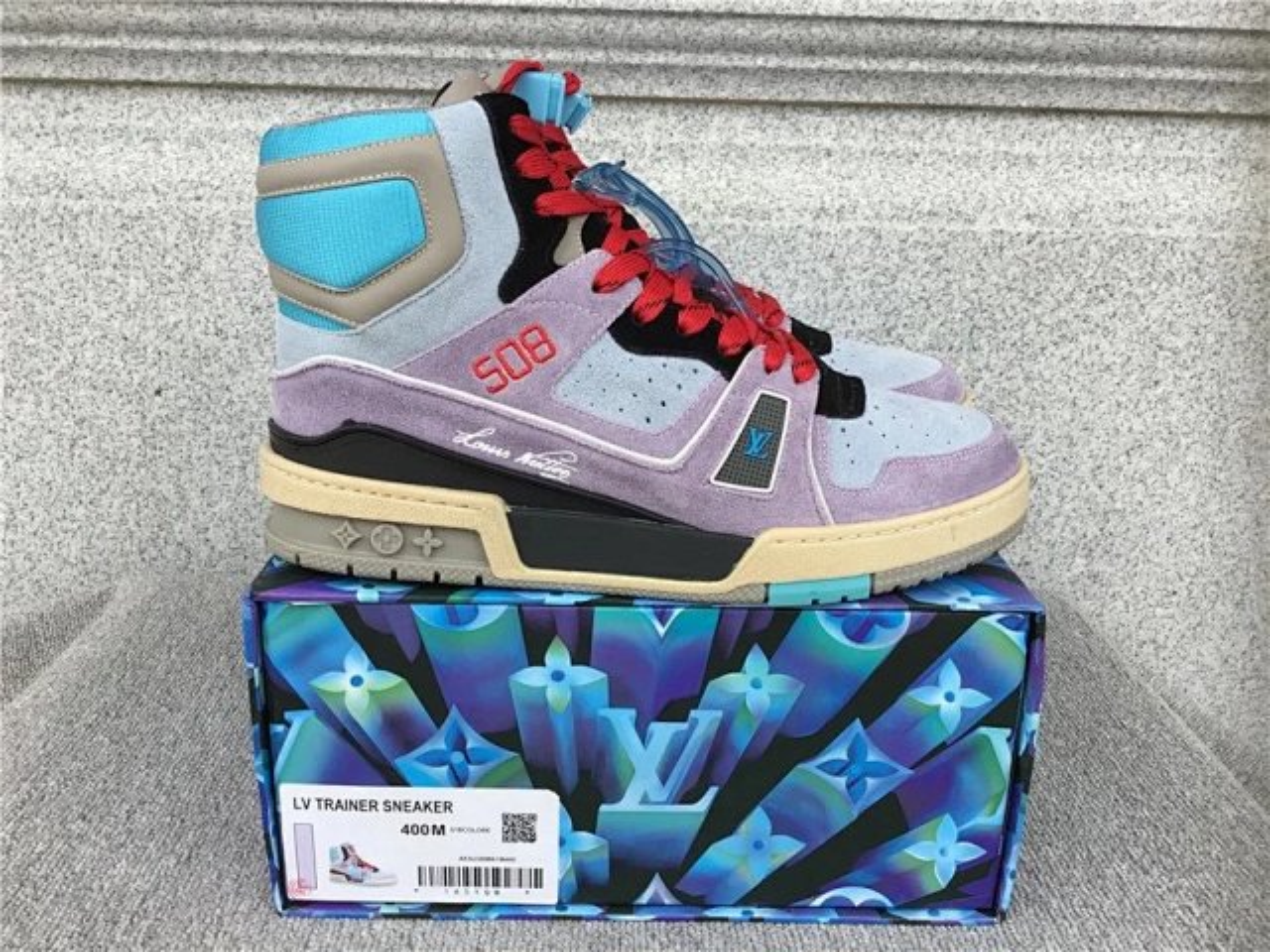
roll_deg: -1.2
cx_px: 635
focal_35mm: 31
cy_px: 476
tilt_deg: -17.5
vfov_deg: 45.4
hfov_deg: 58.4
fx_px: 1137
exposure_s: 1/176
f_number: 2.4
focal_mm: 3.3
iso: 25
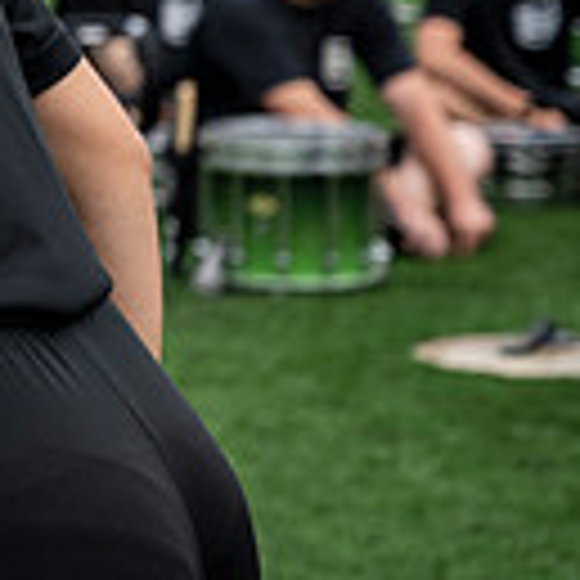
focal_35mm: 268
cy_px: -169
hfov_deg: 6.3
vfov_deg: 6.5
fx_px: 5080
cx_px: -593
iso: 250
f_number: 4
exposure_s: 1/800
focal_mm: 70
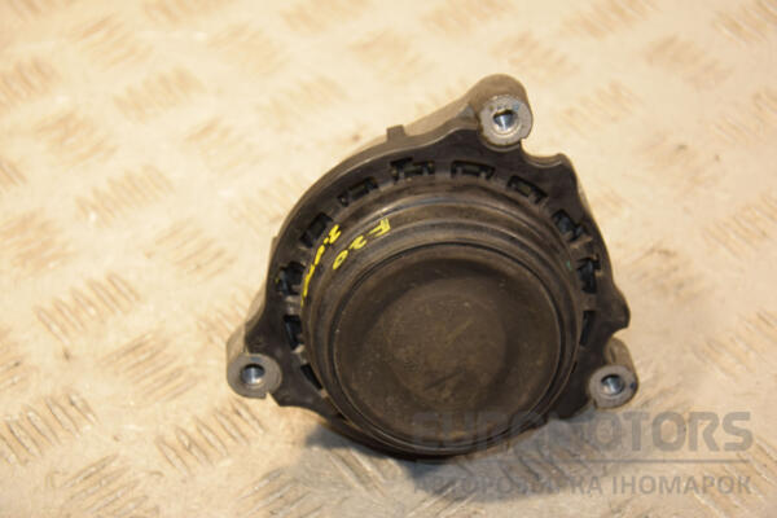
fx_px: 2137
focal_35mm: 99
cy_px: 259
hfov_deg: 20.6
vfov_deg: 13.8
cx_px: 388
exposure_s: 1/160
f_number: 5.3
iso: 800
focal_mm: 66
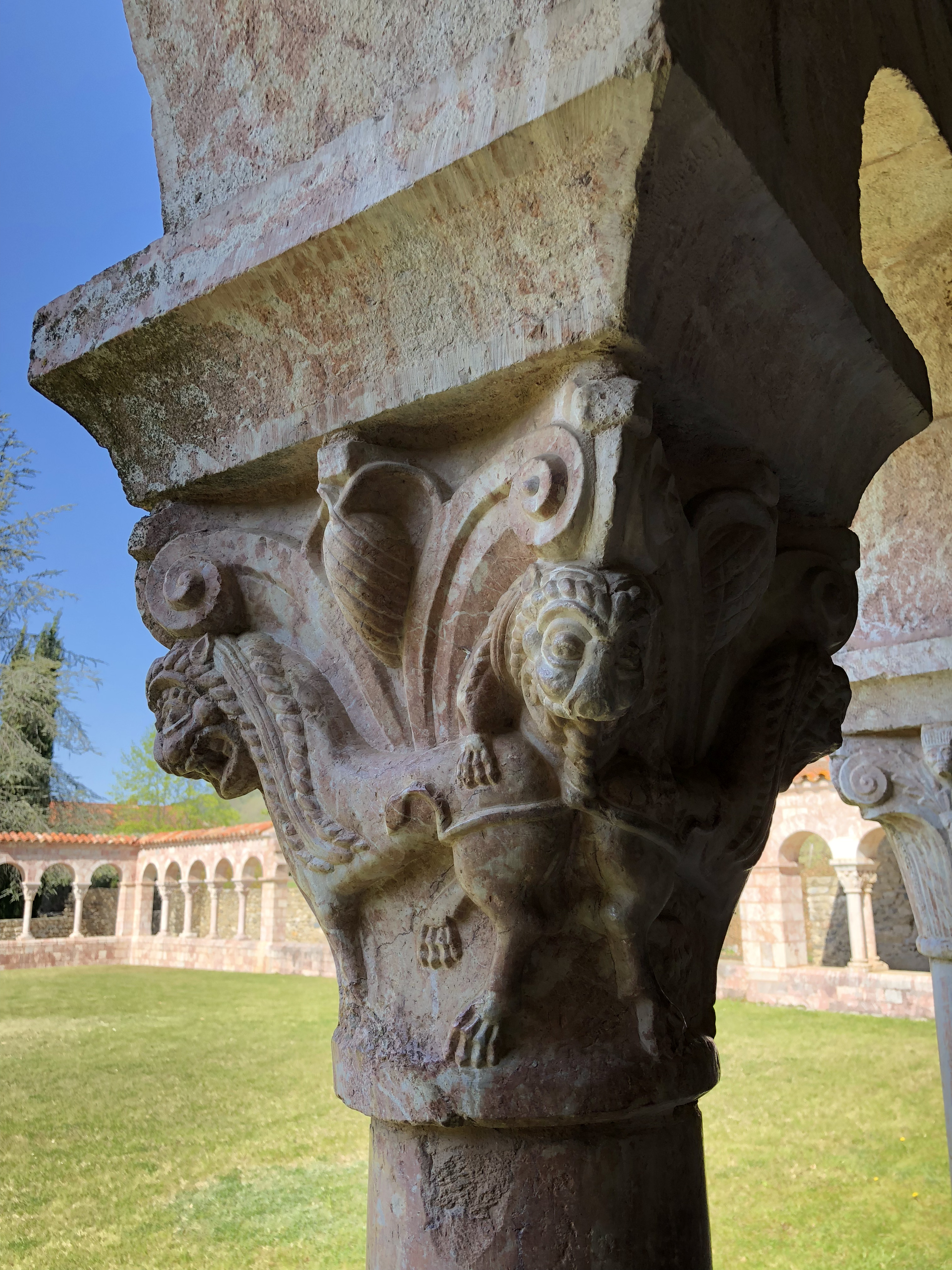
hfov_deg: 49.7
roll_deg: +0.6
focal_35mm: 28
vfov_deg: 63.4
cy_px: 635
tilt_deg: +15.2
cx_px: 476
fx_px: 1027
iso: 20
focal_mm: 4
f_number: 1.8
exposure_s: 1/378
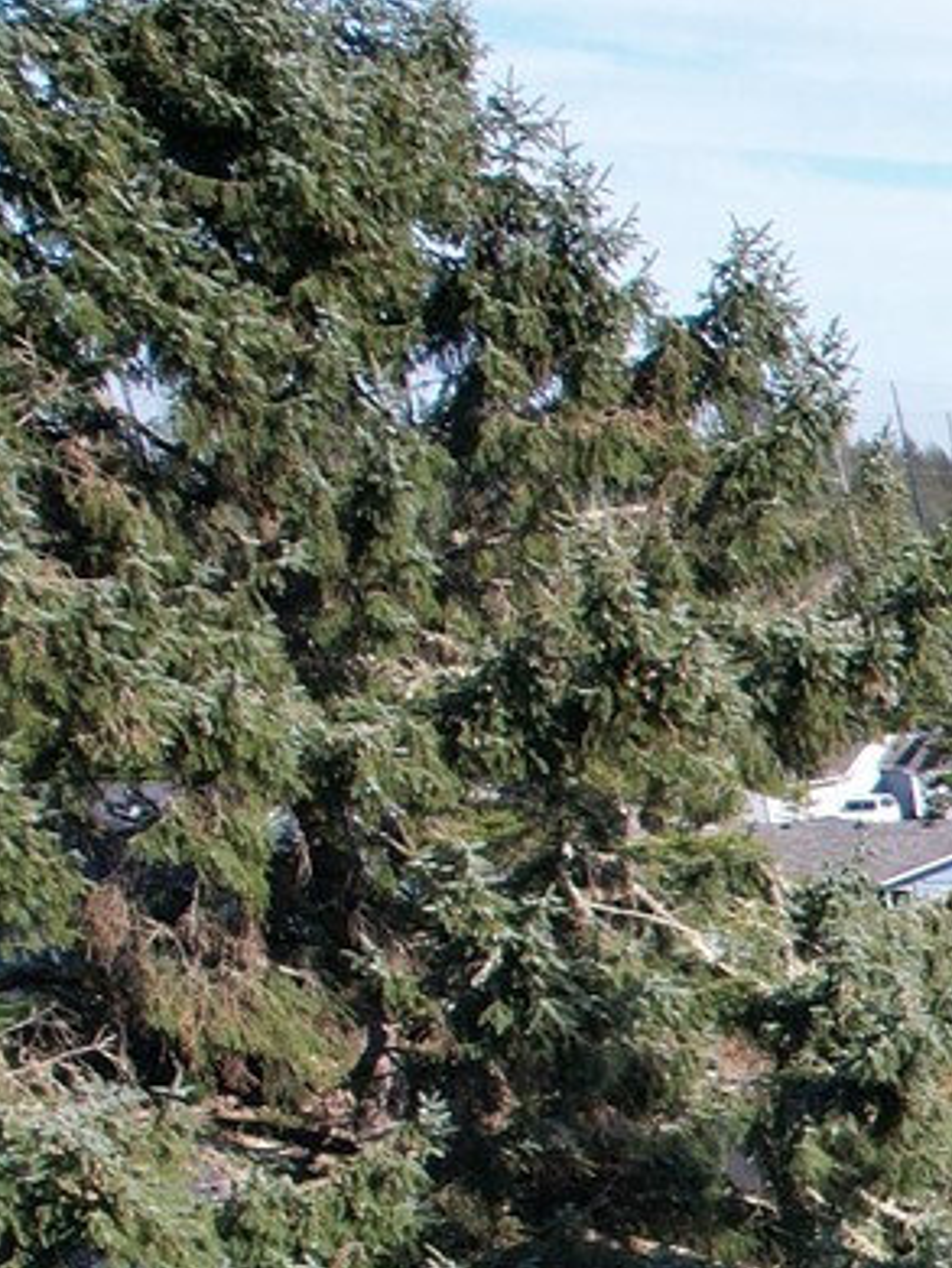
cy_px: 1705
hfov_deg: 11.3
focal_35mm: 92
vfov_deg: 19.4
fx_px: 3370
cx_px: 2695
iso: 100
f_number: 2.8
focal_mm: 8.38
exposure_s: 1/1000
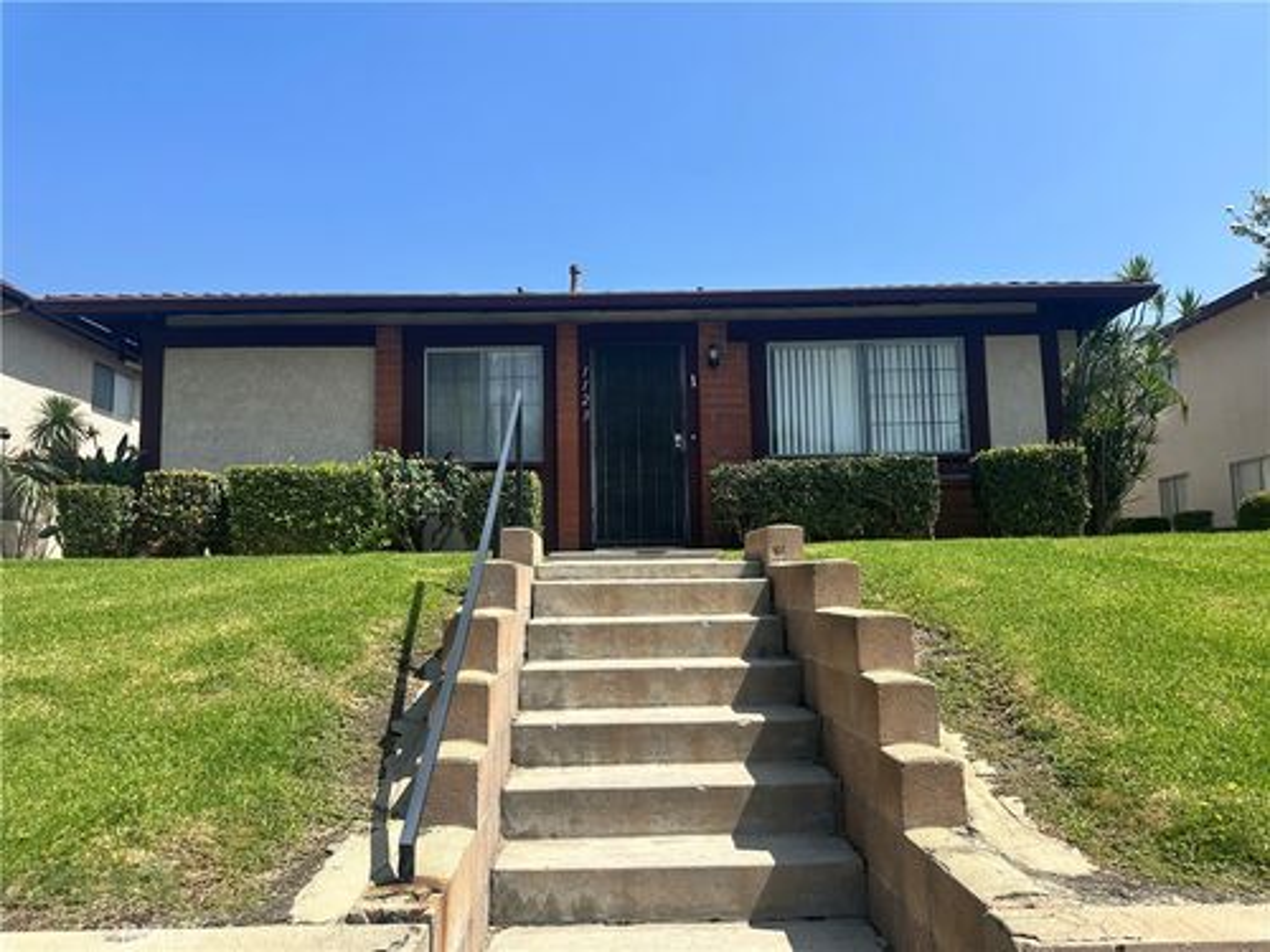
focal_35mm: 24
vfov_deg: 56.8
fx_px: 881
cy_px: 476
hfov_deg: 71.6
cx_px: 635
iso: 80
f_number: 1.78
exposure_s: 1/3356
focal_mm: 6.86
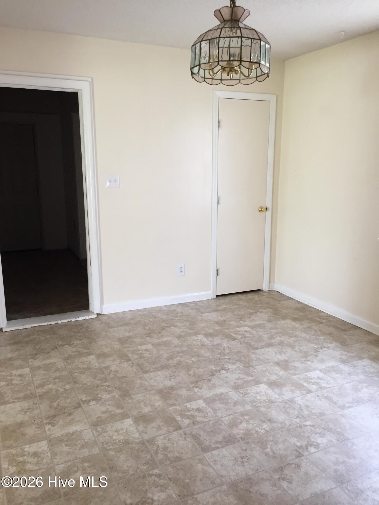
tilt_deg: -11.8
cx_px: 190
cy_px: 252
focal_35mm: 29
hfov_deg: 48.2
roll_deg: +0.2
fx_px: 423
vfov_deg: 61.7
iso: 100
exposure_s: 1/30
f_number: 2.2
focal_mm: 4.15
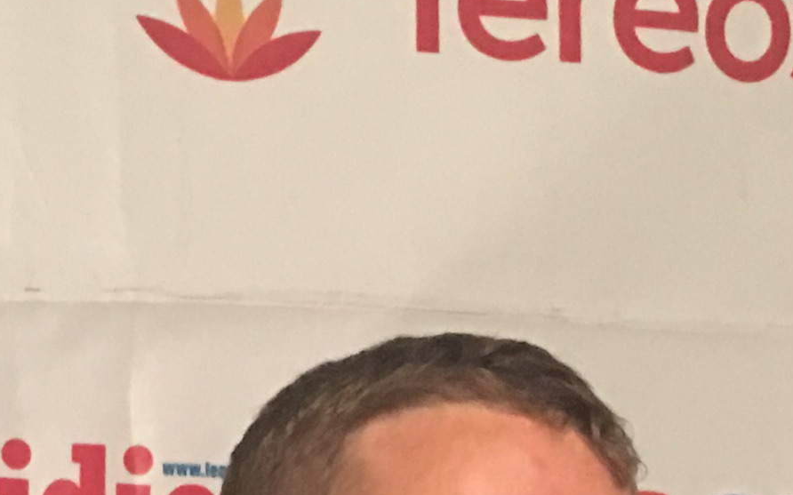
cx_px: 222
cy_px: 919
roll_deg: -0.8
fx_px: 3003
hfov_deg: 15.0
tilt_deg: -3.3
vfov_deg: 9.0
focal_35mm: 139
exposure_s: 1/8
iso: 125
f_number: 2.2
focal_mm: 4.15
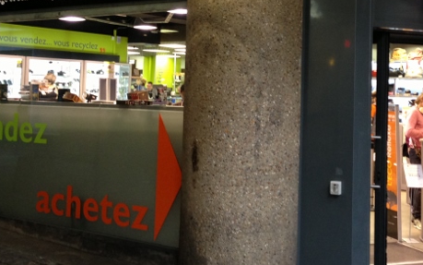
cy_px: 60
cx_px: 266
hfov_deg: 33.3
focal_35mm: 61
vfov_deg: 21.1
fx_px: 703
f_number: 2.4
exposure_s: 1/20
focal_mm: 4.13
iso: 125
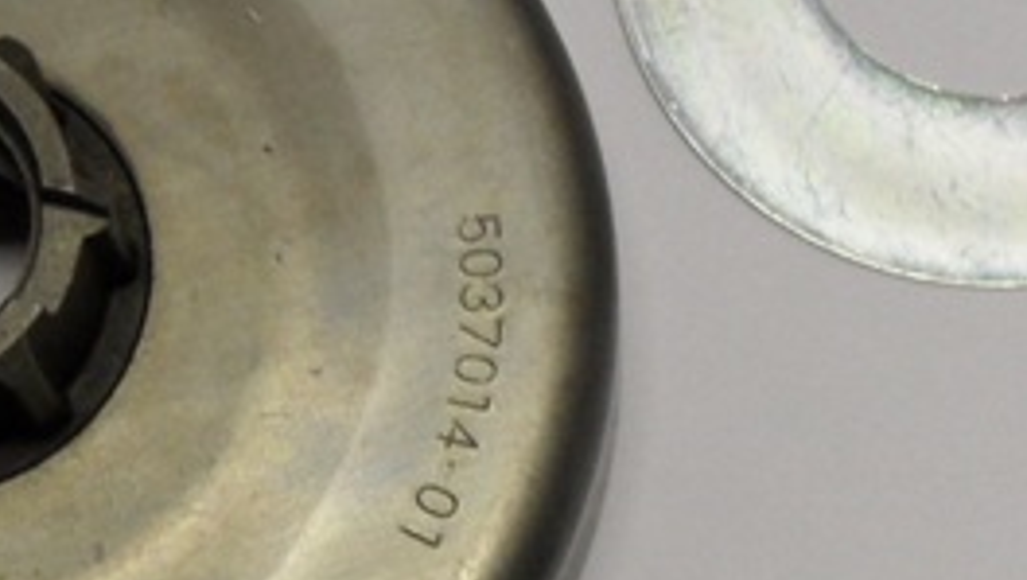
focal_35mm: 132
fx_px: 3598
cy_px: 417
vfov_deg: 9.2
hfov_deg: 16.2
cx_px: 727
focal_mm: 6.5
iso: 200
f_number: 3.6
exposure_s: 1/30
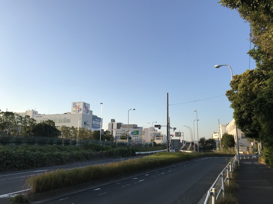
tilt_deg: +12.8
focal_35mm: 28
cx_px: 136
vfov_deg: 49.7
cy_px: 102
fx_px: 221
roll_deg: -0.8
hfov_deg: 63.4
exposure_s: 1/1520
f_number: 1.8
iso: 20
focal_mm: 3.99
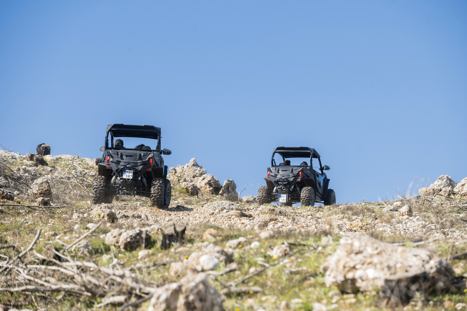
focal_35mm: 165
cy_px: 156
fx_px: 2139
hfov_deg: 12.5
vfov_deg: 8.3
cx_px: 234
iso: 320
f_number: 5
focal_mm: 165
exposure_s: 1/2000
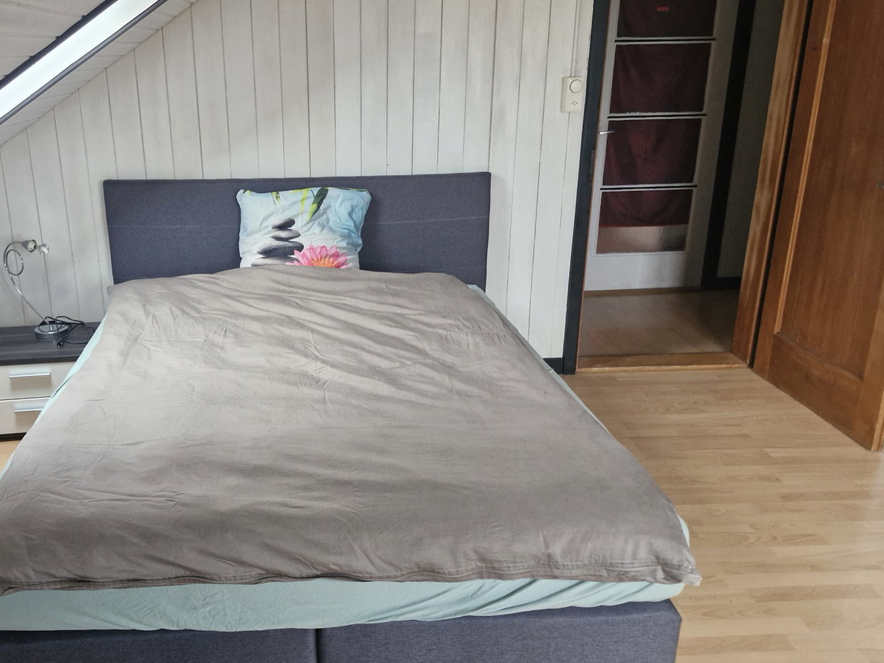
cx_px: 317
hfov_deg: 57.4
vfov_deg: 45.4
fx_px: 792
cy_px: 340
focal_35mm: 31
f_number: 1.8
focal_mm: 5.54
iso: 400
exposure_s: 1/100
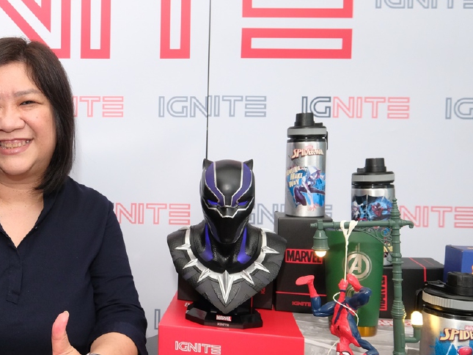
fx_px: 465
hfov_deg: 49.9
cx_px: 78
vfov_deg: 41.7
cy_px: 201
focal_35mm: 34
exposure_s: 1/125
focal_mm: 12.6
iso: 1250
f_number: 5
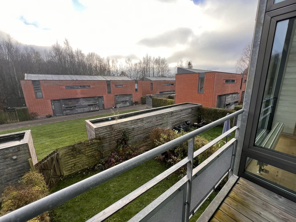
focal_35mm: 14
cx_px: 157
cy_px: 113
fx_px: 120
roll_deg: +0.6
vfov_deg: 85.7
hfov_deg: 101.9
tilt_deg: -13.5
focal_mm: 1.57
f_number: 1.8
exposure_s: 1/194
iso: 32
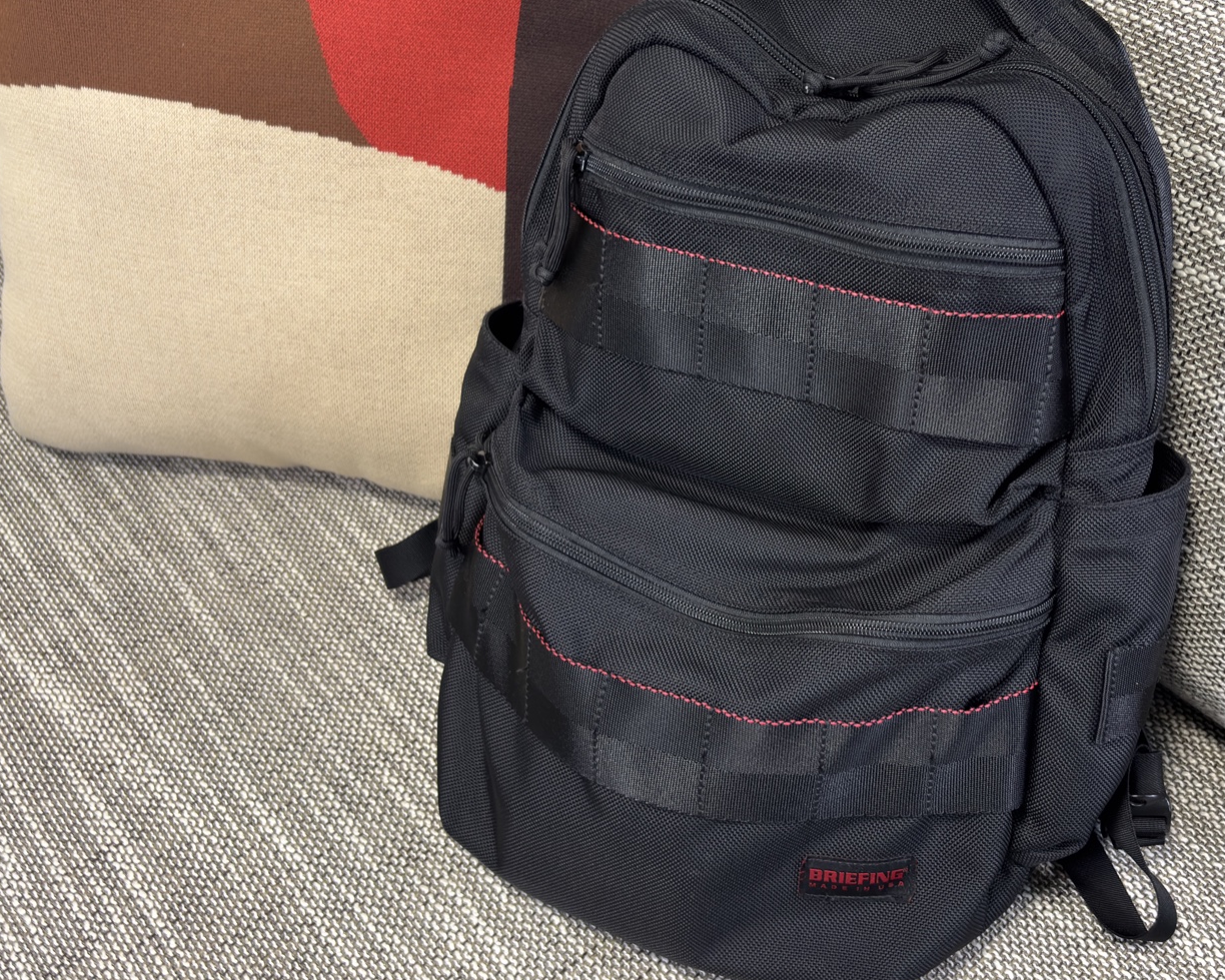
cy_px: 466
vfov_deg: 40.1
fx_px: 1341
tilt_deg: -47.2
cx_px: 790
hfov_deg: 48.5
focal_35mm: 37
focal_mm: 5.96
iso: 125
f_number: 1.6
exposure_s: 1/50
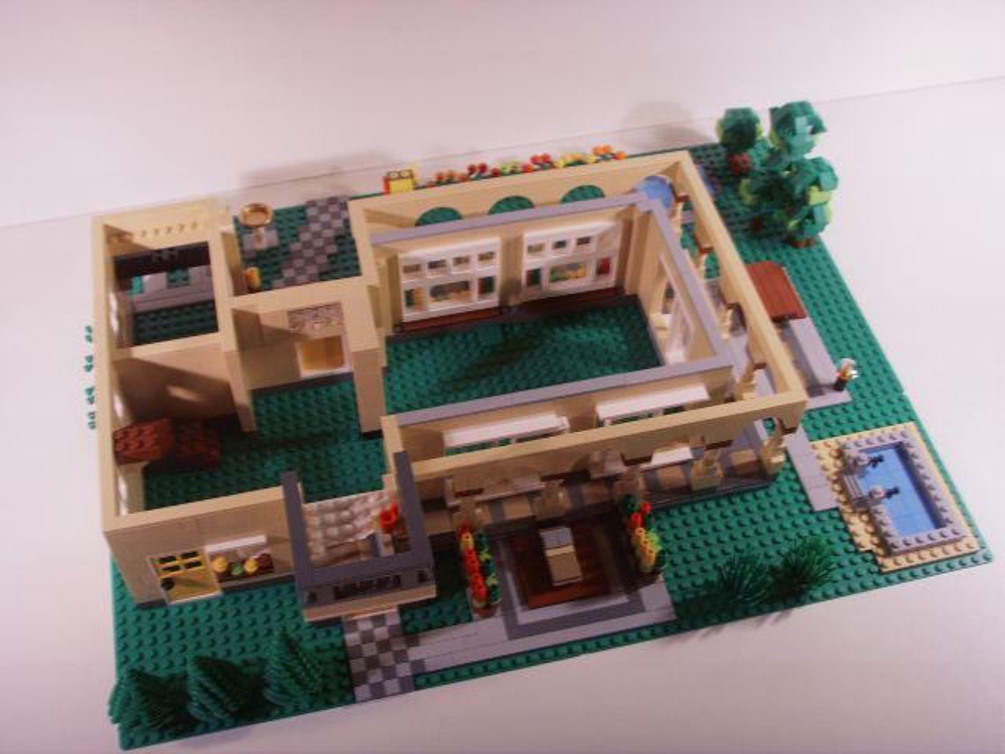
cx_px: 502
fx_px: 1132
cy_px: 377
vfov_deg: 36.8
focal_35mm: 39
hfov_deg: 47.9
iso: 63
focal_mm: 6.6
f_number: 3.5
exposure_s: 1/8
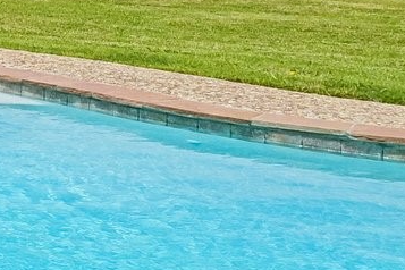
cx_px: -714
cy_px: -149
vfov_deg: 11.7
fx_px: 1258
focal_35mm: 112
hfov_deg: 12.1
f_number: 8
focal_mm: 19.5
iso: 400
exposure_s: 1/2500
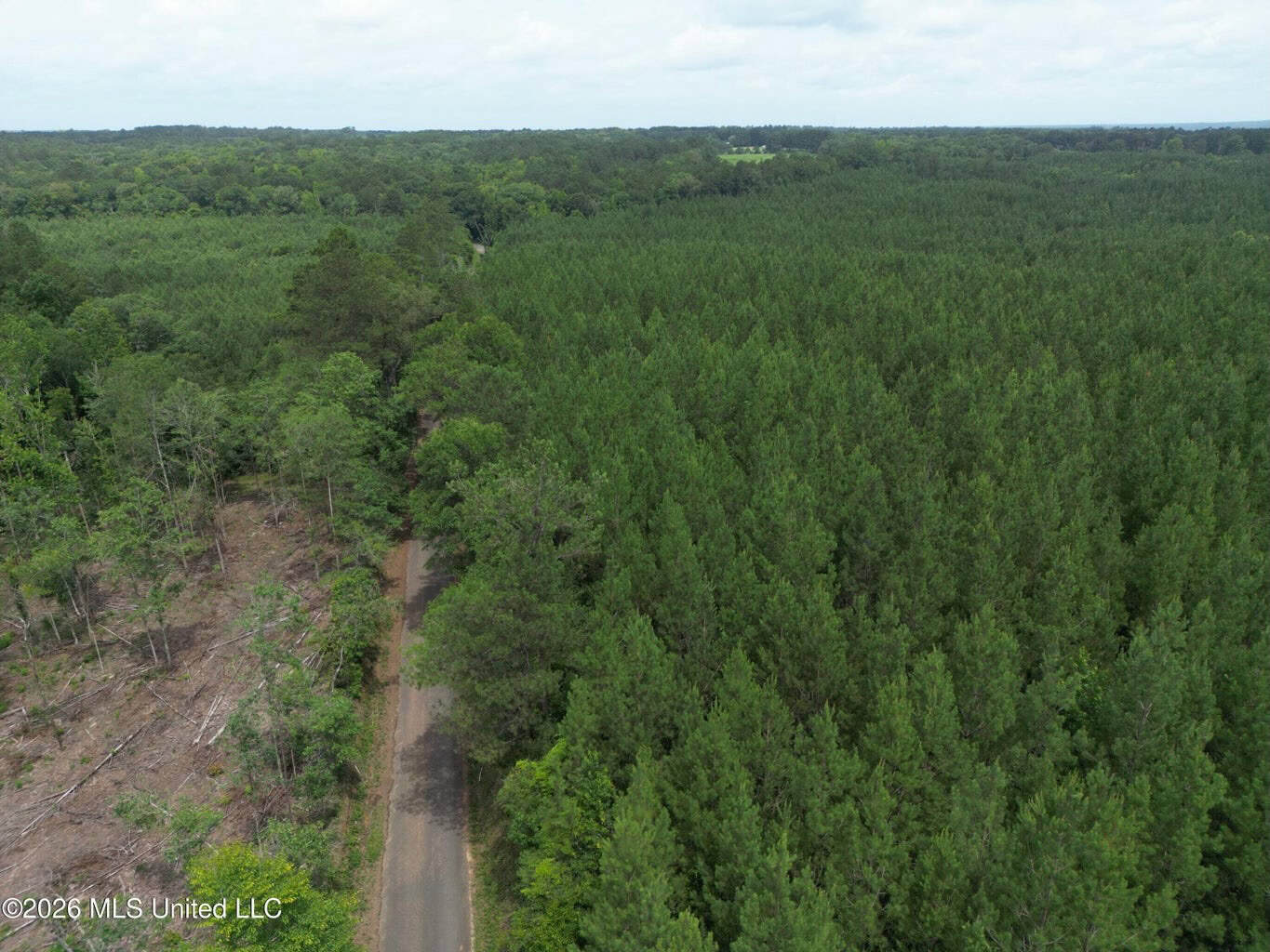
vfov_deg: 56.8
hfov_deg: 71.6
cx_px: 635
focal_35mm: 24
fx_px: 881
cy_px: 476
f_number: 1.7
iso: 150
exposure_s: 1/2000
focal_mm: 6.7
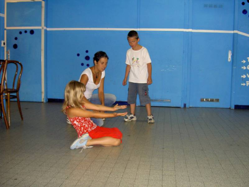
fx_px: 281
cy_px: 94
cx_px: 124
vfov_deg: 36.8
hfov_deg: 47.9
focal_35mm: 39
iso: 100
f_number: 2.8
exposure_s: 1/60
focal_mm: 8
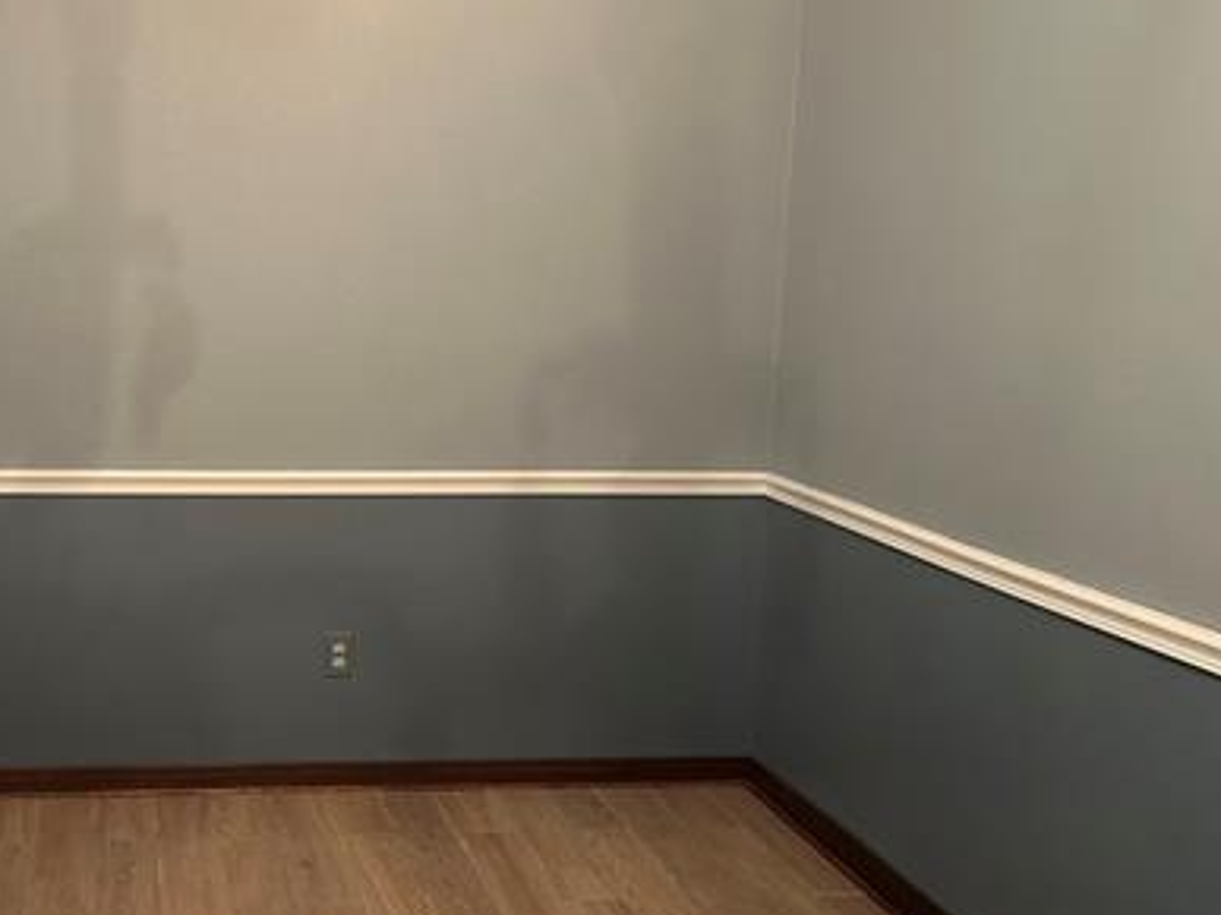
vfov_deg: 33.6
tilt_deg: -7.5
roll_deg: -0.6
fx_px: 1516
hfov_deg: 42.4
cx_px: 287
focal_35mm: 43
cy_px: 454
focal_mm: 5.7
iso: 250
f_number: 1.5
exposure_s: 1/60
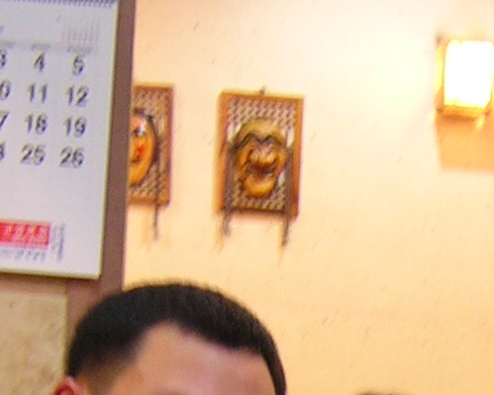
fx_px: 1681
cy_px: 519
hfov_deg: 16.5
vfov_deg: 12.9
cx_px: 433
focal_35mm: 115
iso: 173
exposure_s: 1/3.5
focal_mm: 4.7
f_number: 2.6
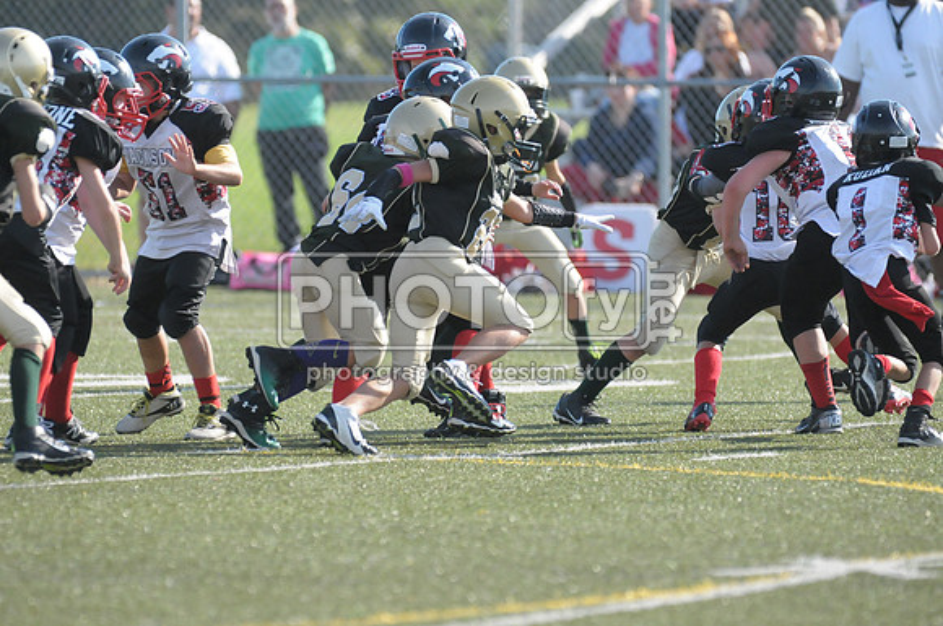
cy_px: 313
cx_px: 472
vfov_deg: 3.3
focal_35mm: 420
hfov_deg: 4.9
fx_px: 10986
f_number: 4
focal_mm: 280
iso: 1600
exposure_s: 1/4000
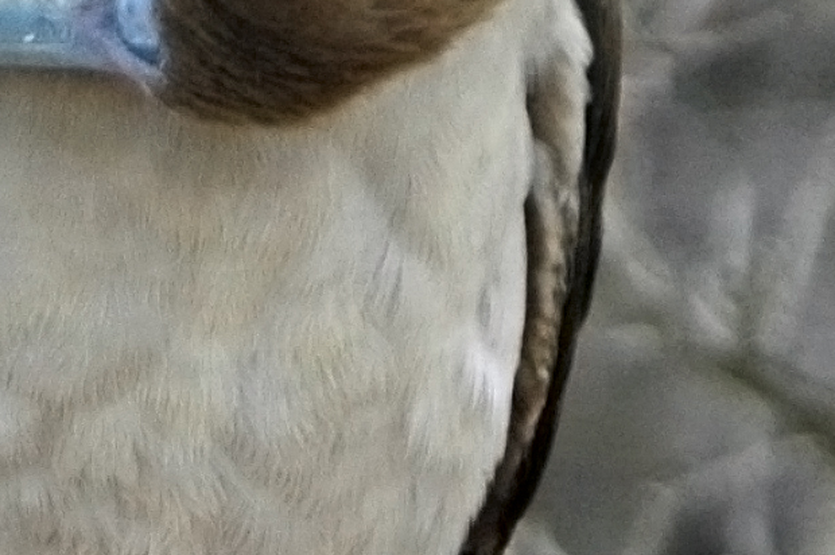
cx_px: 186
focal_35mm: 800
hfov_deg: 2.6
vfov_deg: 1.7
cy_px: 558
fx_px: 18536
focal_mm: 110
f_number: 5.6
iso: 500
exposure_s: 1/320
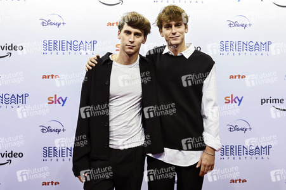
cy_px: 95
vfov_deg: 43.5
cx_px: 143
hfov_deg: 62.0
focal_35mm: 30
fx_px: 238
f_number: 4
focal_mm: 30
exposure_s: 1/200
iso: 500
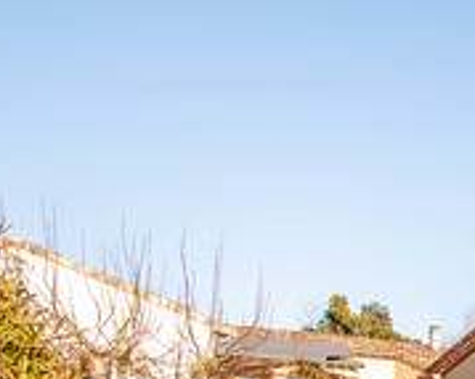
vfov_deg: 22.4
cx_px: 775
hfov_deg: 22.5
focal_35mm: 63
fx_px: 885
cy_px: 447
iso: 160
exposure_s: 1/320
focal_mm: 10
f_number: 5.6
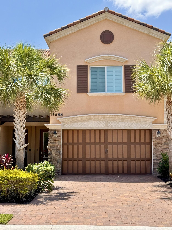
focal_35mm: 48
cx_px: 86
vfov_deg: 39.7
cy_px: 115
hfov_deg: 30.3
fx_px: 318
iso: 80
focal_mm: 6.76
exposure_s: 1/3096
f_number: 1.78
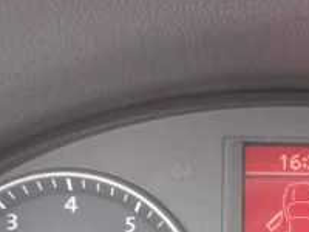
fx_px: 750
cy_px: 235
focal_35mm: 84
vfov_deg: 17.2
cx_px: 314
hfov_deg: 22.3
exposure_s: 1/100
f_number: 2.2
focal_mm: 3.46
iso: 1000
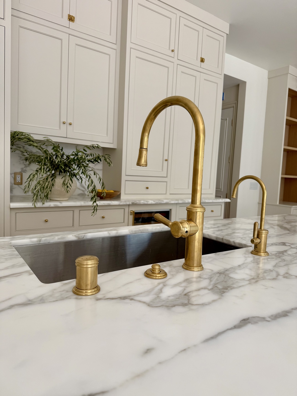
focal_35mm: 24
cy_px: 198
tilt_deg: -4.6
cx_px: 148
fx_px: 275
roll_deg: -3.4
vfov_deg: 71.6
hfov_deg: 56.8
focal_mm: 6.76
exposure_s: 1/121
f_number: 1.78
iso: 80
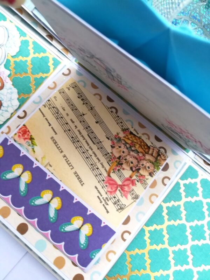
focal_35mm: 26
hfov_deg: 53.1
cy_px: 140
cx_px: 105
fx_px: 210
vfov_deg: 67.3
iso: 125
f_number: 2.2
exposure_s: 1/33.3
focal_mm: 3.83
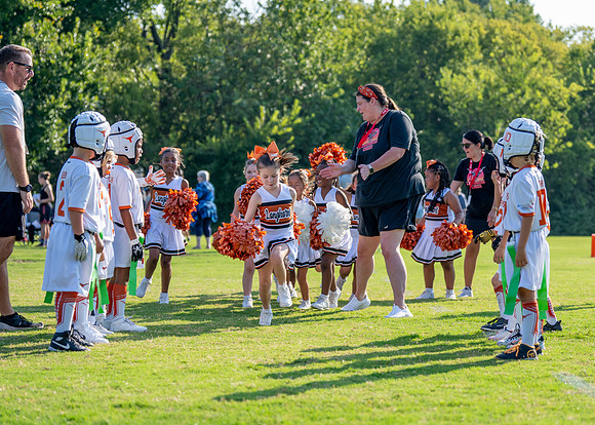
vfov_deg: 16.6
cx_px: 325
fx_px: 1456
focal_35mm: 86
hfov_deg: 23.1
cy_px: 220
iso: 200
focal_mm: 70
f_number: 2.8
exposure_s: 1/1600
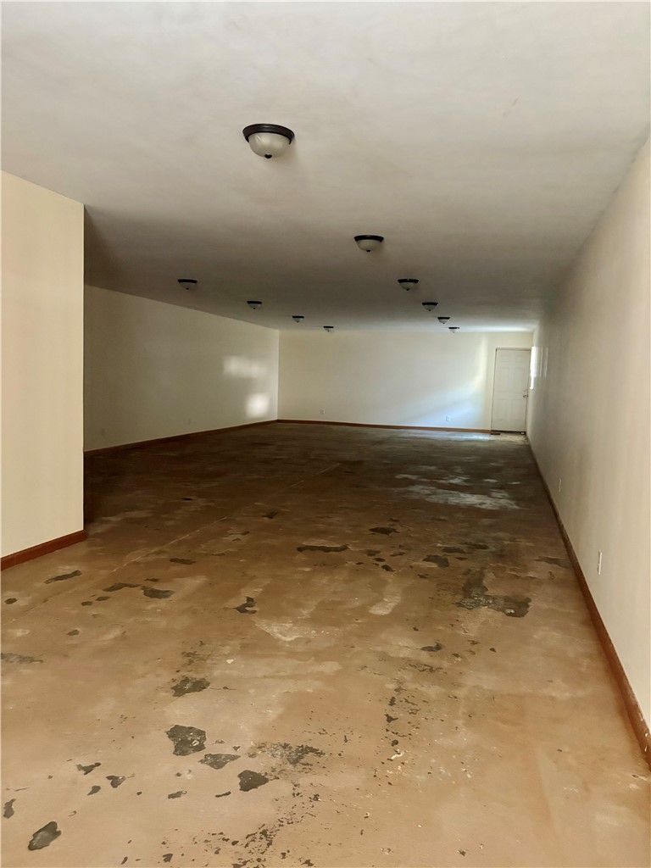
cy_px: 434
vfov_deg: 67.3
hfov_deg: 53.1
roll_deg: -2.1
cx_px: 326
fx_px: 652
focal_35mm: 26
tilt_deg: -4.6
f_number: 1.6
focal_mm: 5.96
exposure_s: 1/30
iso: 800
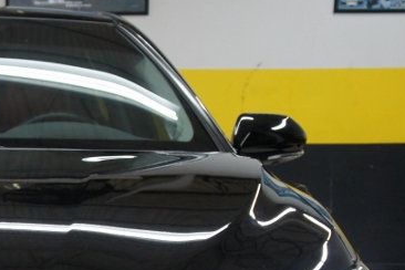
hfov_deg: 18.0
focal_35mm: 109
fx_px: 1226
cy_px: 335
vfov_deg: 12.2
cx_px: -61
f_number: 4
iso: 640
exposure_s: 1/80
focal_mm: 26
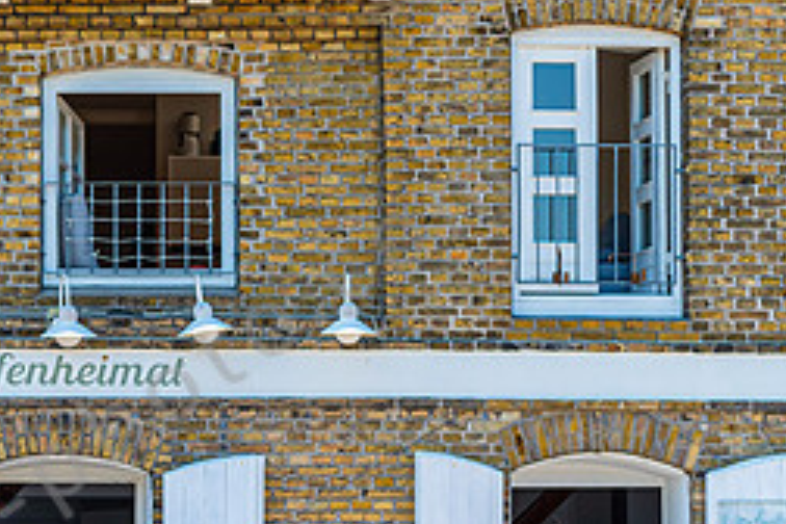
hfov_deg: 16.8
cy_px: 448
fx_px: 2620
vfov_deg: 11.4
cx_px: 75
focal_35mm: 120
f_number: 2.8
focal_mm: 35
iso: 100
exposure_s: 1/1000
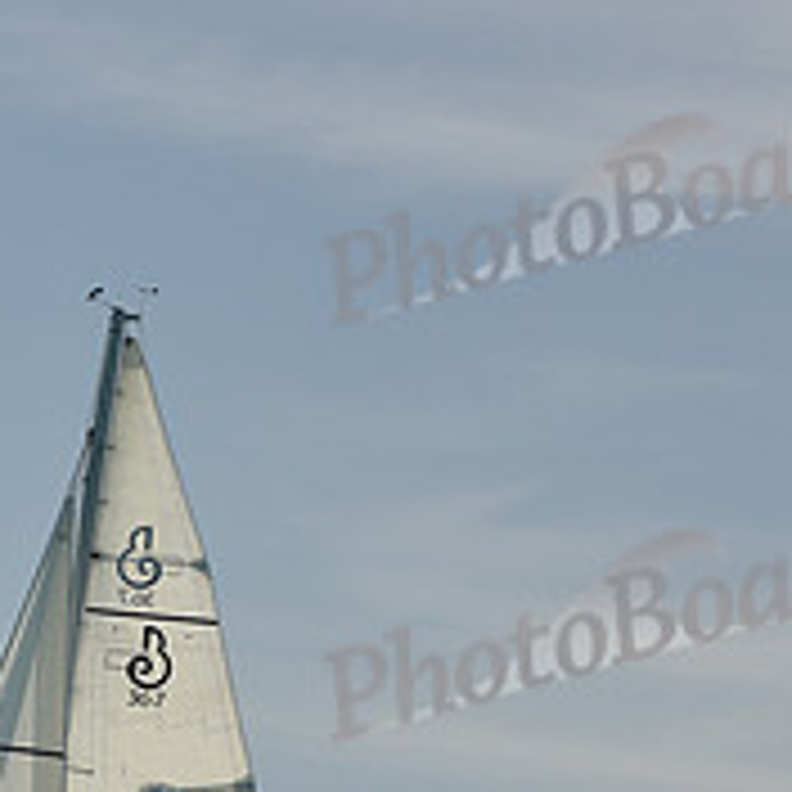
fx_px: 7118
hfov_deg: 6.4
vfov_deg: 6.3
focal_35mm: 275
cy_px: 922
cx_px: 92
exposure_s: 1/800
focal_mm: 98
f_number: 6.3
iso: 250
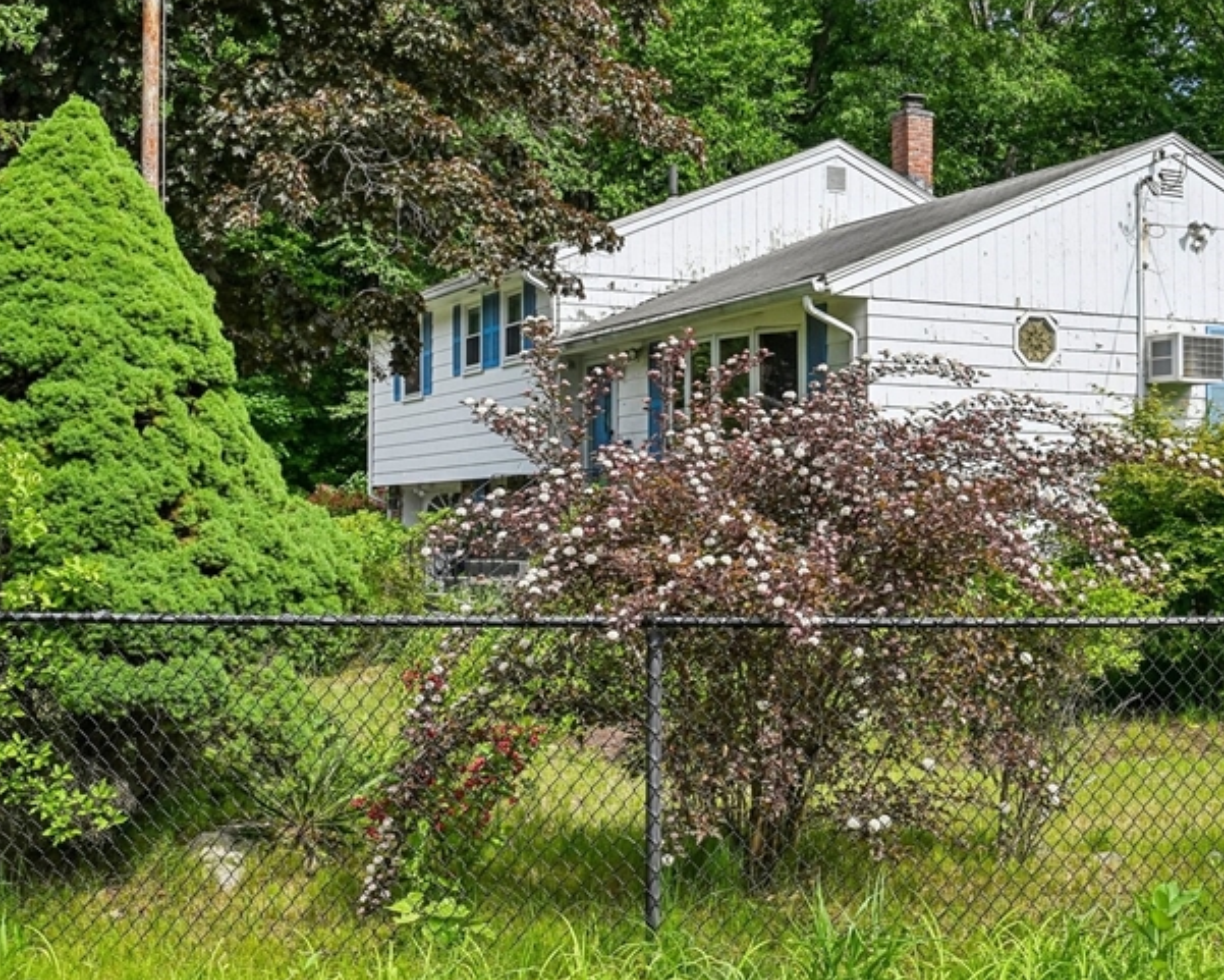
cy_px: 435
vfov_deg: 31.4
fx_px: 1739
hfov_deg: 38.2
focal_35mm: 48
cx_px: 847
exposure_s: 1/800
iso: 400
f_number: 8
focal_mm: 30
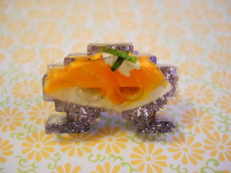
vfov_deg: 35.1
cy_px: 86
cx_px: 116
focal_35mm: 41
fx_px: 274
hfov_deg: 45.8
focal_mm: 6.72
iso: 640
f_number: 3.1
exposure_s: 1/8
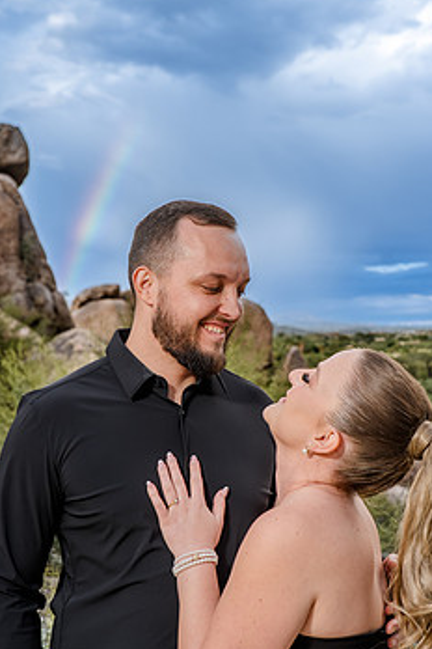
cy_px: 377
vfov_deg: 37.4
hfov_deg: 25.4
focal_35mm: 53
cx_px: 156
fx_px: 954
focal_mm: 41
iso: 200
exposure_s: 1/250
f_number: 5.6
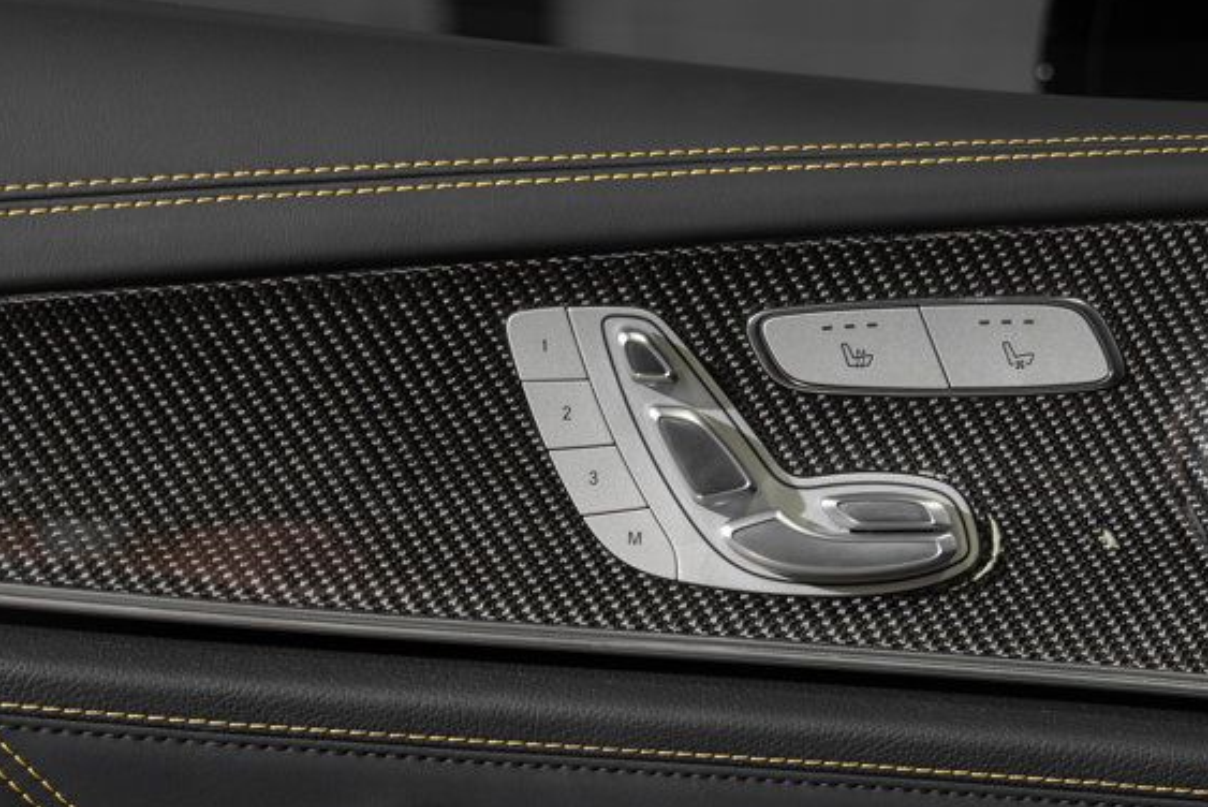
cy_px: 701
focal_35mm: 80
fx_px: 2686
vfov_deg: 16.9
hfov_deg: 25.2
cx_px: 835
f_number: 2.8
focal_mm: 44
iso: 250
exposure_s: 1/50
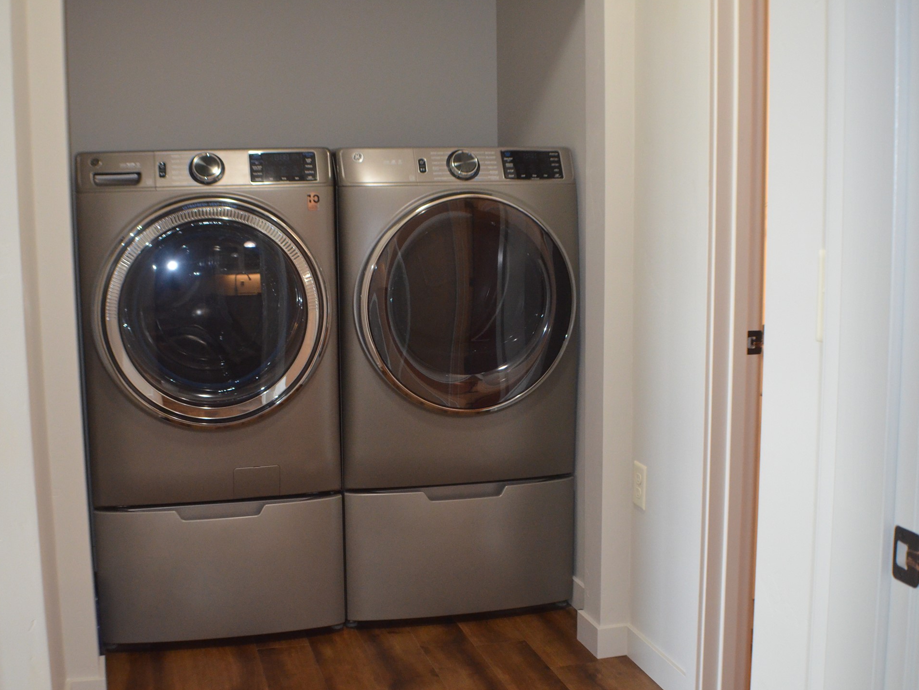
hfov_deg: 33.4
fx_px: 1528
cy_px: 343
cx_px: 405
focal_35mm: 58
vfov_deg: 25.4
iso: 2200
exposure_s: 1/60
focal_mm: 35
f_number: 5
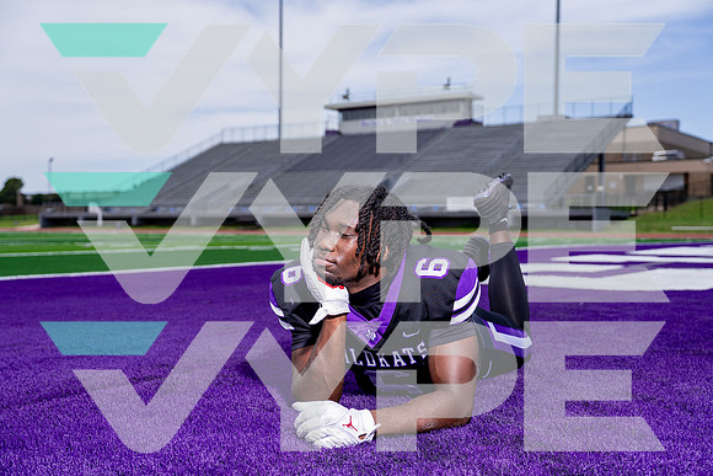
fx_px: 859
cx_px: 356
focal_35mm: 43
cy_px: 238
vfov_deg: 30.9
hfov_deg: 45.1
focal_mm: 43
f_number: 4
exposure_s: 1/1250
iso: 100
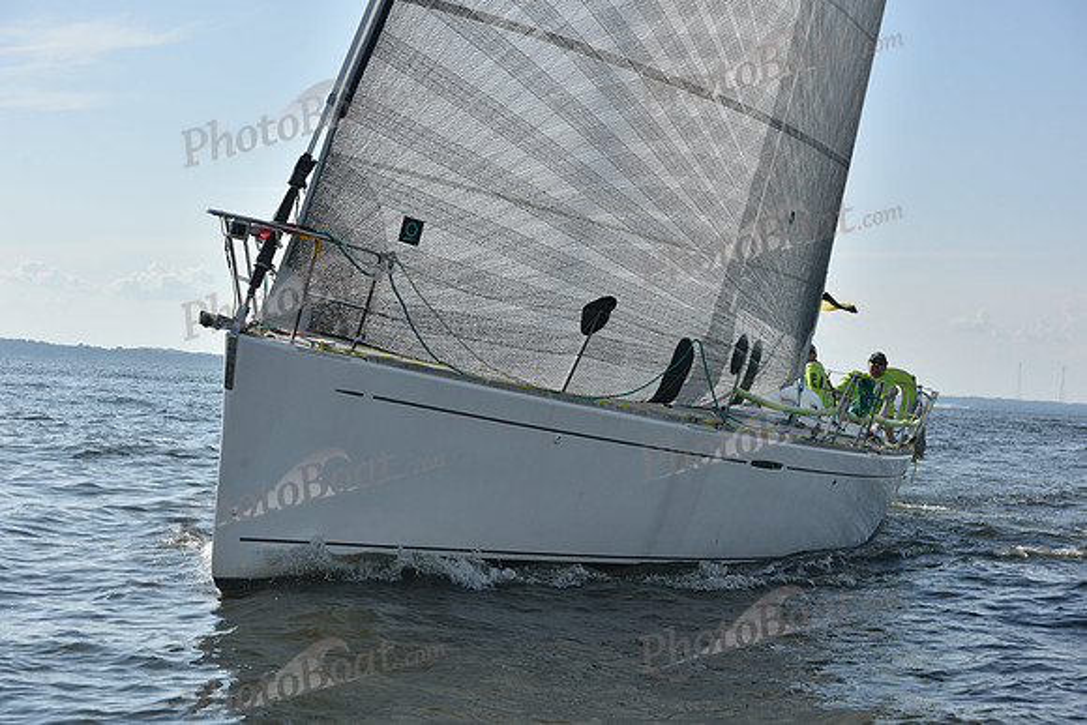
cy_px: 362
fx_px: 2114
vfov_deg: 19.5
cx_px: 544
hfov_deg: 28.8
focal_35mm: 70
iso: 250
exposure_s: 1/1250
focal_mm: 70
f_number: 8
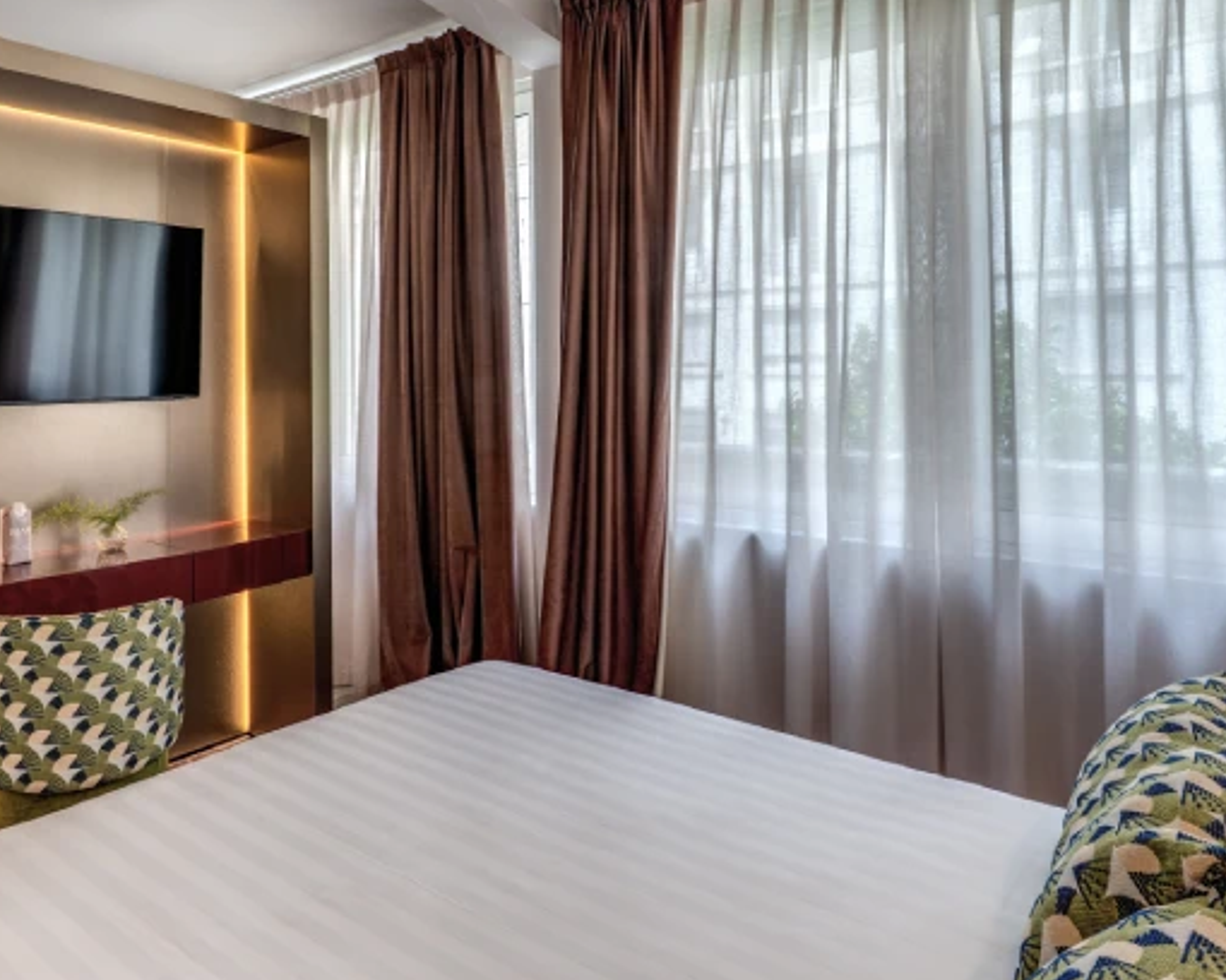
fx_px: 907
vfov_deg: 56.3
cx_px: 579
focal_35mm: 25
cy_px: 383
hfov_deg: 68.0
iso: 100
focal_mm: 17
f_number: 11
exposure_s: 1/13
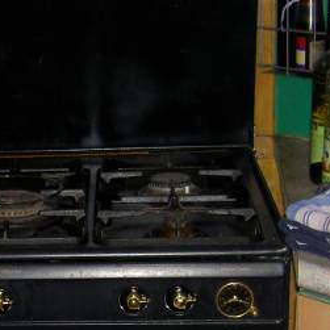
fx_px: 1186
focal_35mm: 110
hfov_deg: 15.4
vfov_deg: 15.5
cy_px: 331
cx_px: -30
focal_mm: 8
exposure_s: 1/60
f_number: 2.8
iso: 100
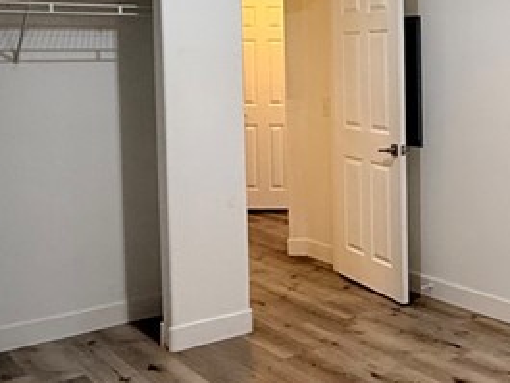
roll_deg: +0.8
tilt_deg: -1.9
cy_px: 102
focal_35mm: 54
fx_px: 796
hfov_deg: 32.4
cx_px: 523
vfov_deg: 26.7
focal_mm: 2.22
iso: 200
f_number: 2.2
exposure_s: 1/60
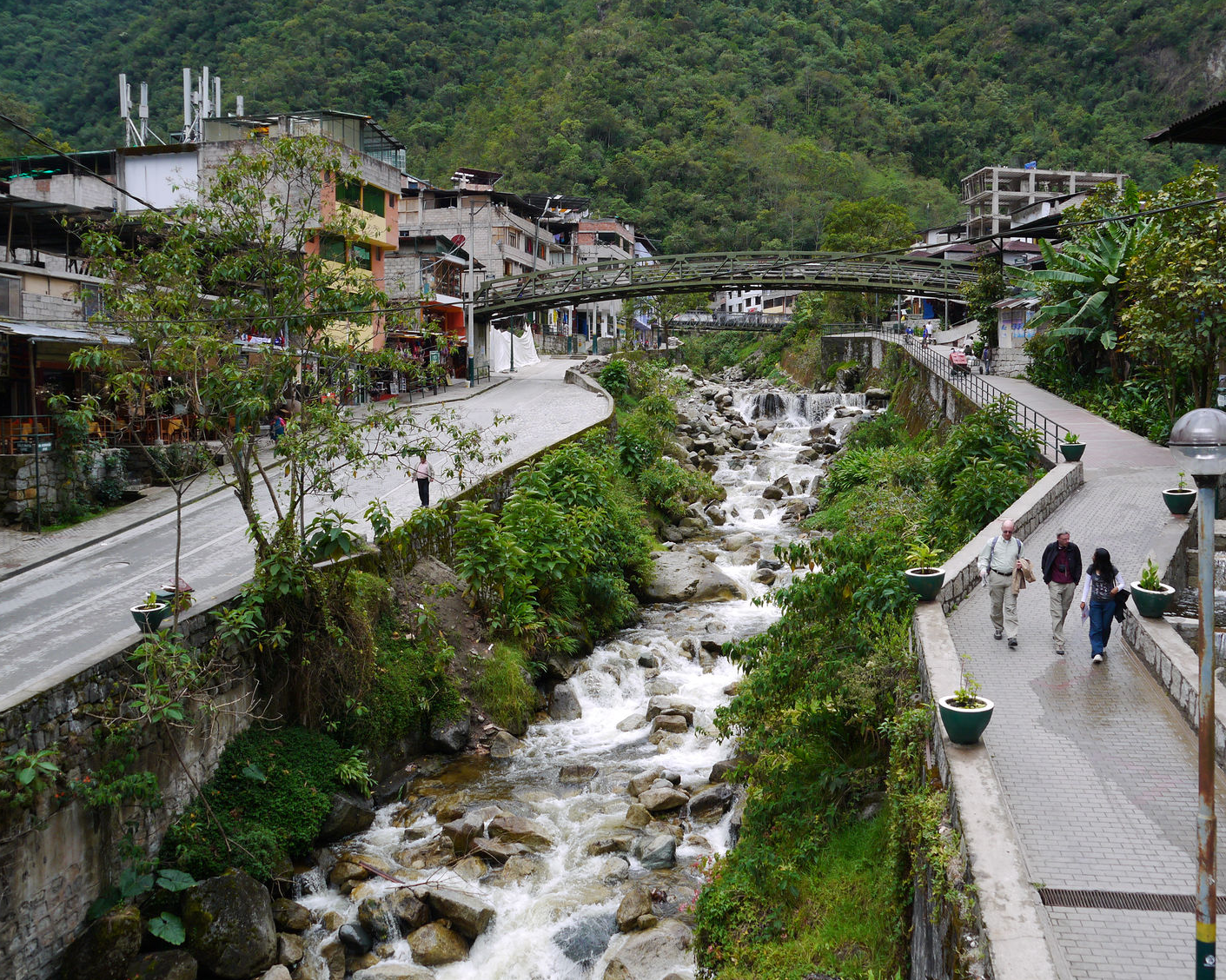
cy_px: 462
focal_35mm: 31
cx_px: 677
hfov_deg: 57.1
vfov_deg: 47.1
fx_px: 1125
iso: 160
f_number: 6.3
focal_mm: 14
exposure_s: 1/250
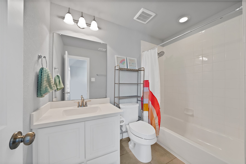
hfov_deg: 112.6
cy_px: 82
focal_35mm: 12
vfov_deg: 90.1
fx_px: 82
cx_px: 123
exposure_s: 1/2.5
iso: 640
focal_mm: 12
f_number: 9
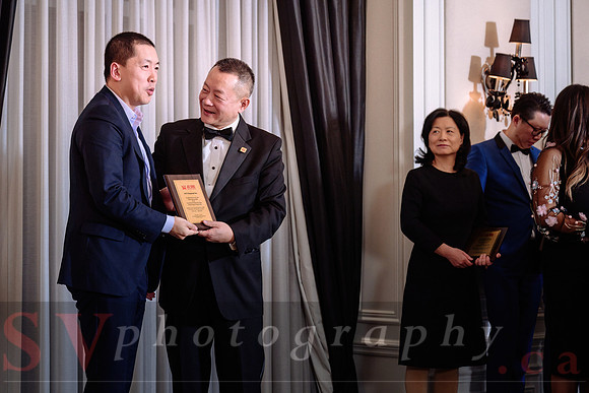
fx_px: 1390
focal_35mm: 85
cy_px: 166
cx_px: 242
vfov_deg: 16.1
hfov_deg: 23.9
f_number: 3.5
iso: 1000
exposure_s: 1/160
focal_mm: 70
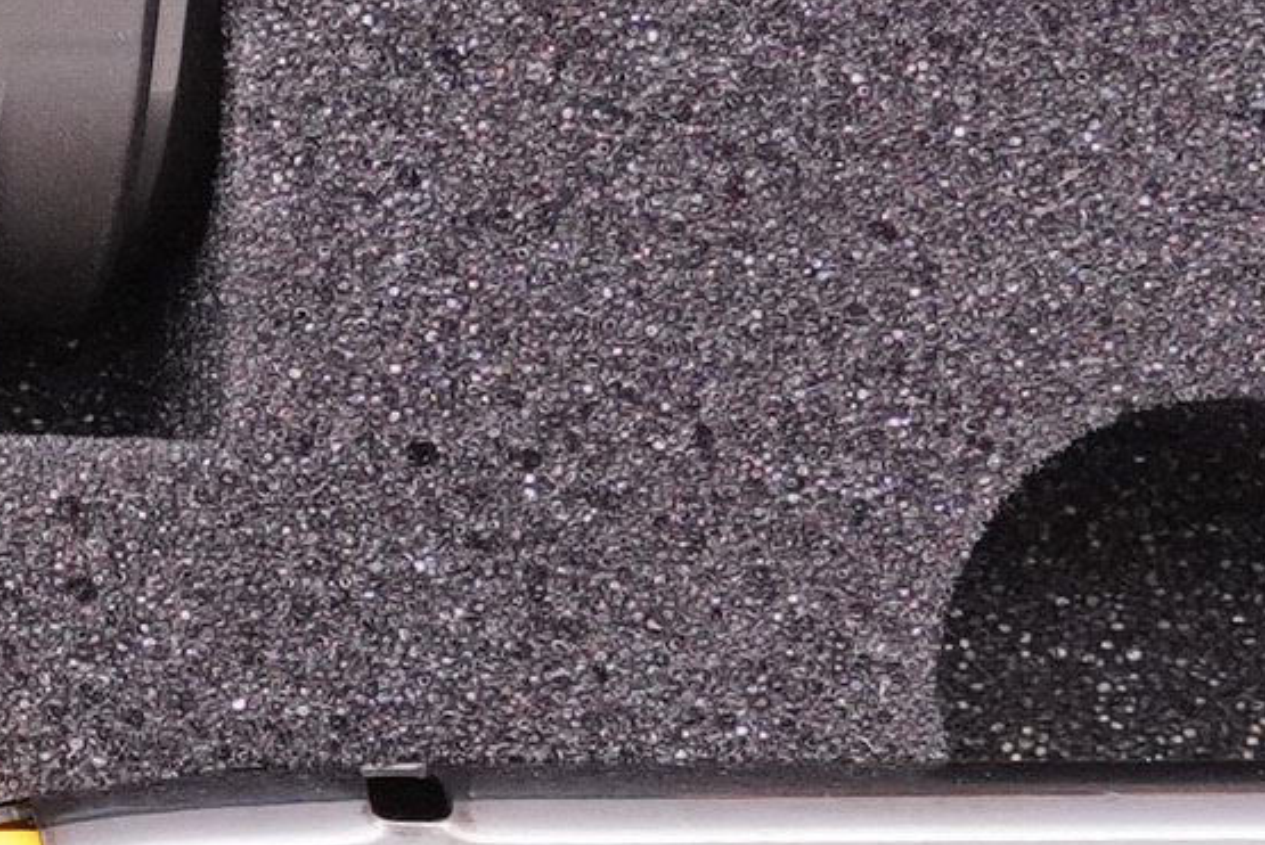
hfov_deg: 7.8
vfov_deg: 5.5
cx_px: -1292
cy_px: 777
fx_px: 8862
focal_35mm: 252
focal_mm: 22
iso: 1000
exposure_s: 1/125
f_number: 5.6
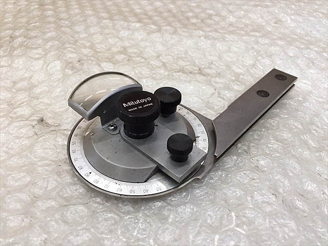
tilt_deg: -44.9
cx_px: 164
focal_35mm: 29
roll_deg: -5.3
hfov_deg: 61.7
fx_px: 275
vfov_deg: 48.2
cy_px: 123
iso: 40
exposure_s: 1/30
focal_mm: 4.15
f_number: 2.2
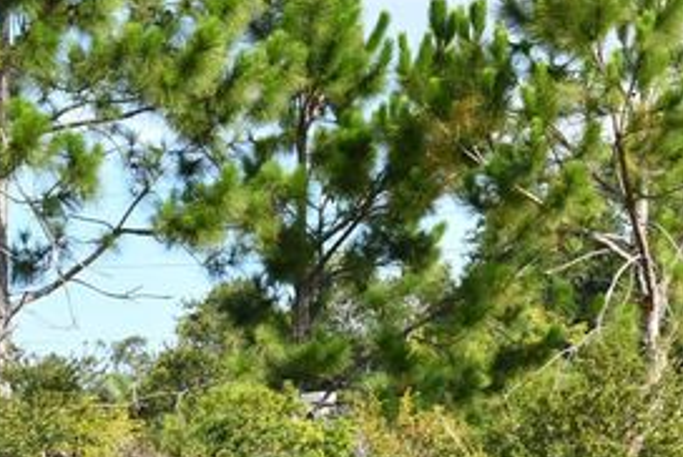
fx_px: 2507
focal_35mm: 132
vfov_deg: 10.3
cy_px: 480
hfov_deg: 15.5
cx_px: 364
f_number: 7.1
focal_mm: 28
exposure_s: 1/250
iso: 200
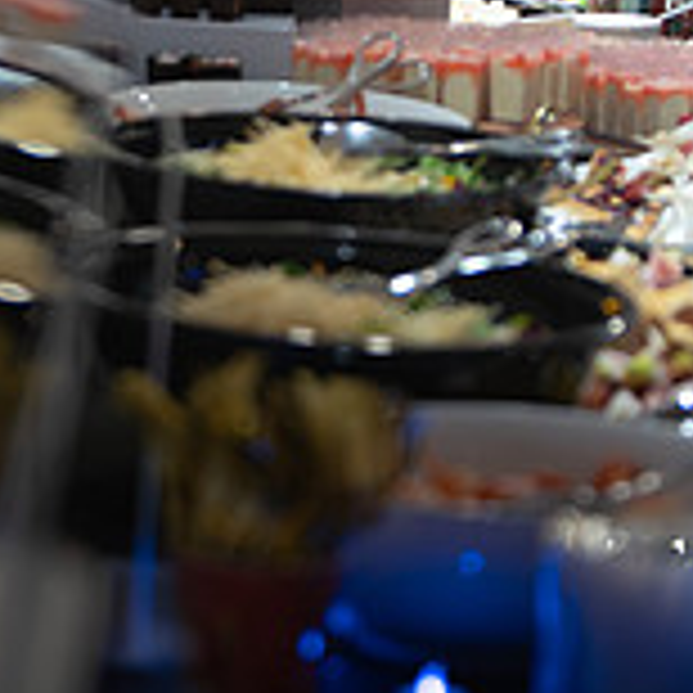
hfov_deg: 10.0
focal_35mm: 174
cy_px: -72
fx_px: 3941
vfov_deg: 9.9
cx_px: 189
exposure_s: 1/160
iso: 3200
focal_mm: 70
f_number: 2.8
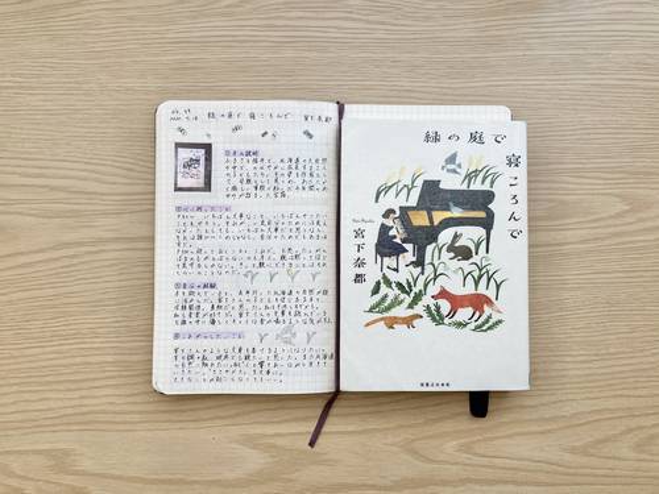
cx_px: 330
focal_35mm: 28
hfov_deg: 63.4
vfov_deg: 49.7
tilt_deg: -86.0
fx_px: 533
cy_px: 247
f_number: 1.8
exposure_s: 1/60
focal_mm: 3.99
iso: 160
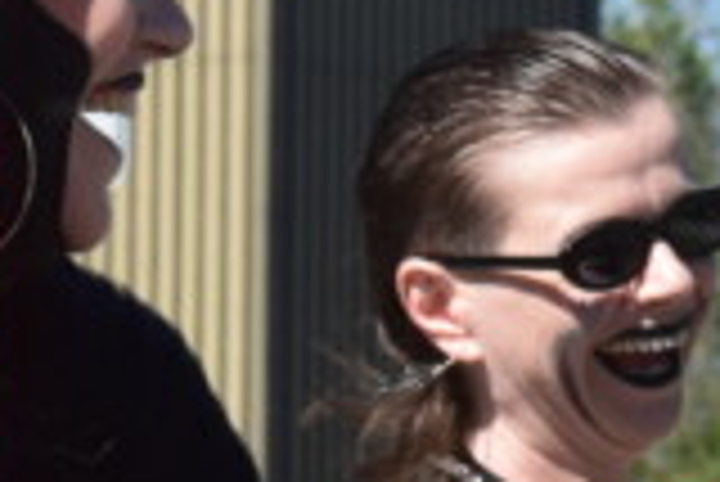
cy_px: 721
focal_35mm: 705
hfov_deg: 2.9
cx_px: 569
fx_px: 14108
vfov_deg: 2.0
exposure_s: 1/400
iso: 400
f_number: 11
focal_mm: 85
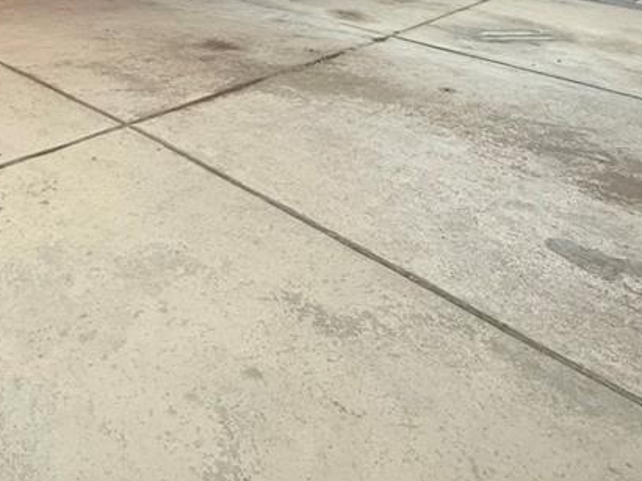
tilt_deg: -2.7
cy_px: -111
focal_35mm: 35
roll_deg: -1.3
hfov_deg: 49.5
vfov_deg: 32.7
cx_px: 127
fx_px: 649
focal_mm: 2.22
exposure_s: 1/60
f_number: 2.2
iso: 400
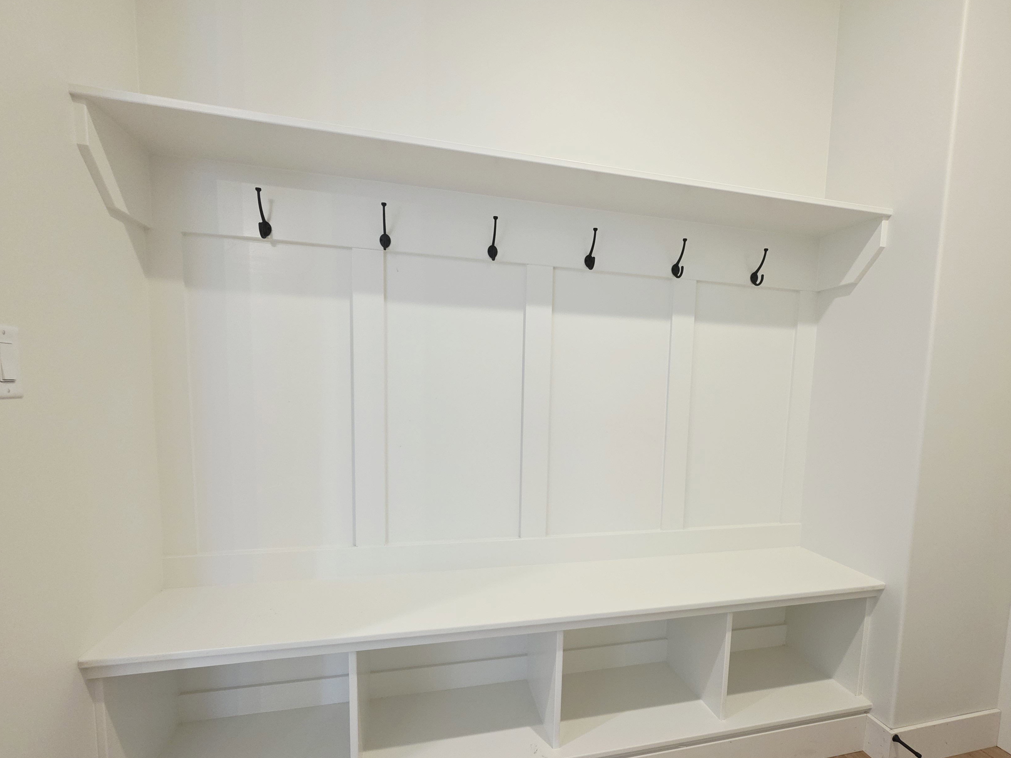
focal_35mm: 16
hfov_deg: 94.2
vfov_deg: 77.5
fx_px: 467
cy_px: 443
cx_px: 556
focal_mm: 2.2
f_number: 1.9
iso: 200
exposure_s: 1/120
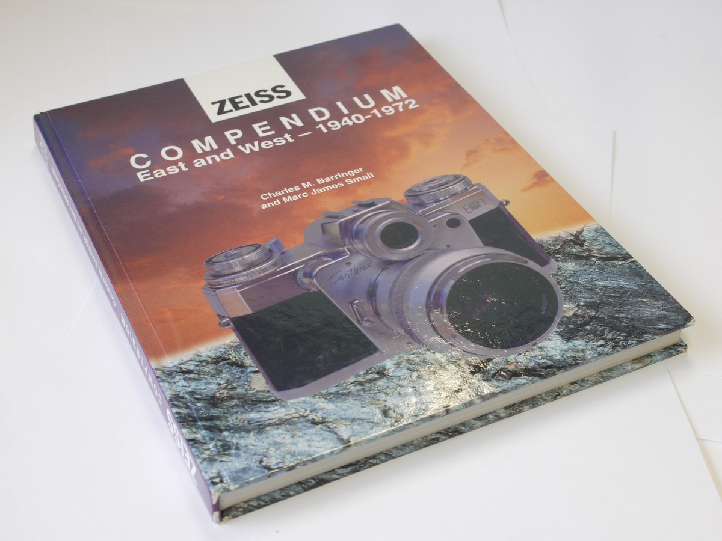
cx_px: 361
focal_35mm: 60
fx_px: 1251
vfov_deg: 24.4
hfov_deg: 32.2
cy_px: 270
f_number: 7.1
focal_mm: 30
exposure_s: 1/40
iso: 400
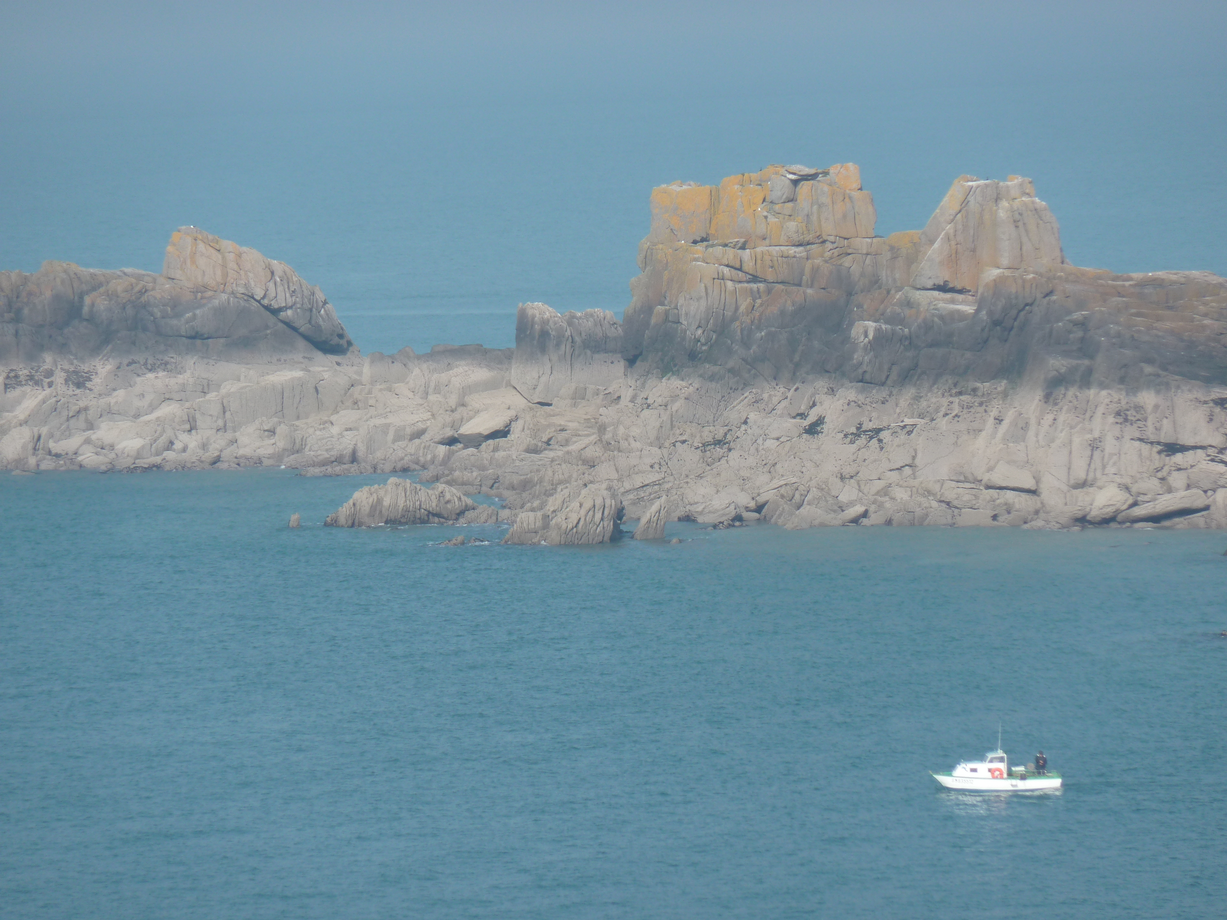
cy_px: 460
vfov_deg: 5.0
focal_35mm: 300
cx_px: 614
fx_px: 10634
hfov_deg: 6.6
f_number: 4.9
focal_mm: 49.2
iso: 80
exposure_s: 1/400
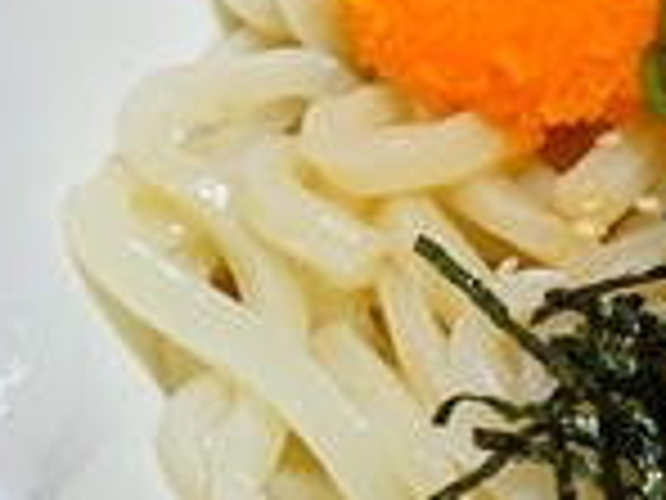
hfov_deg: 7.2
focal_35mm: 270
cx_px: 1166
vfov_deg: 5.5
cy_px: -92
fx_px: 5195
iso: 800
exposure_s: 1/30
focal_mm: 52
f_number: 5.6
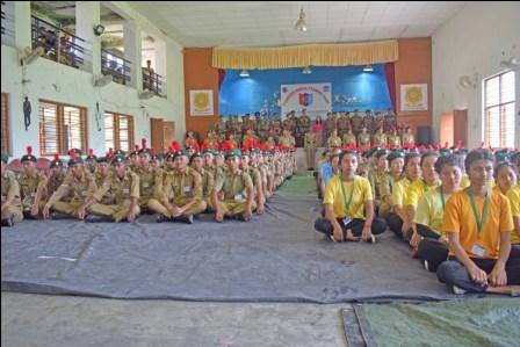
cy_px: 174
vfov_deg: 48.0
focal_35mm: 27
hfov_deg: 67.4
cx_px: 260
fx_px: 390
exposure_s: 1/80
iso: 1000
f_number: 5
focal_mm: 18
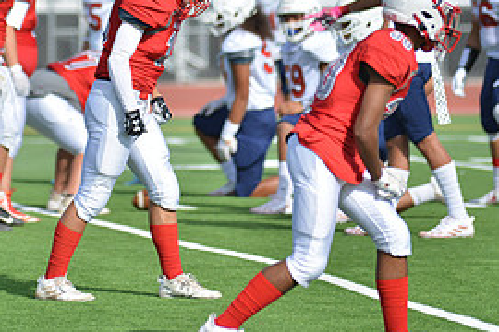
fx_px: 5946
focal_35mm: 429
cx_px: 150
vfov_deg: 3.2
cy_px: 5
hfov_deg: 4.8
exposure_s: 1/1600
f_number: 2.8
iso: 100
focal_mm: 200
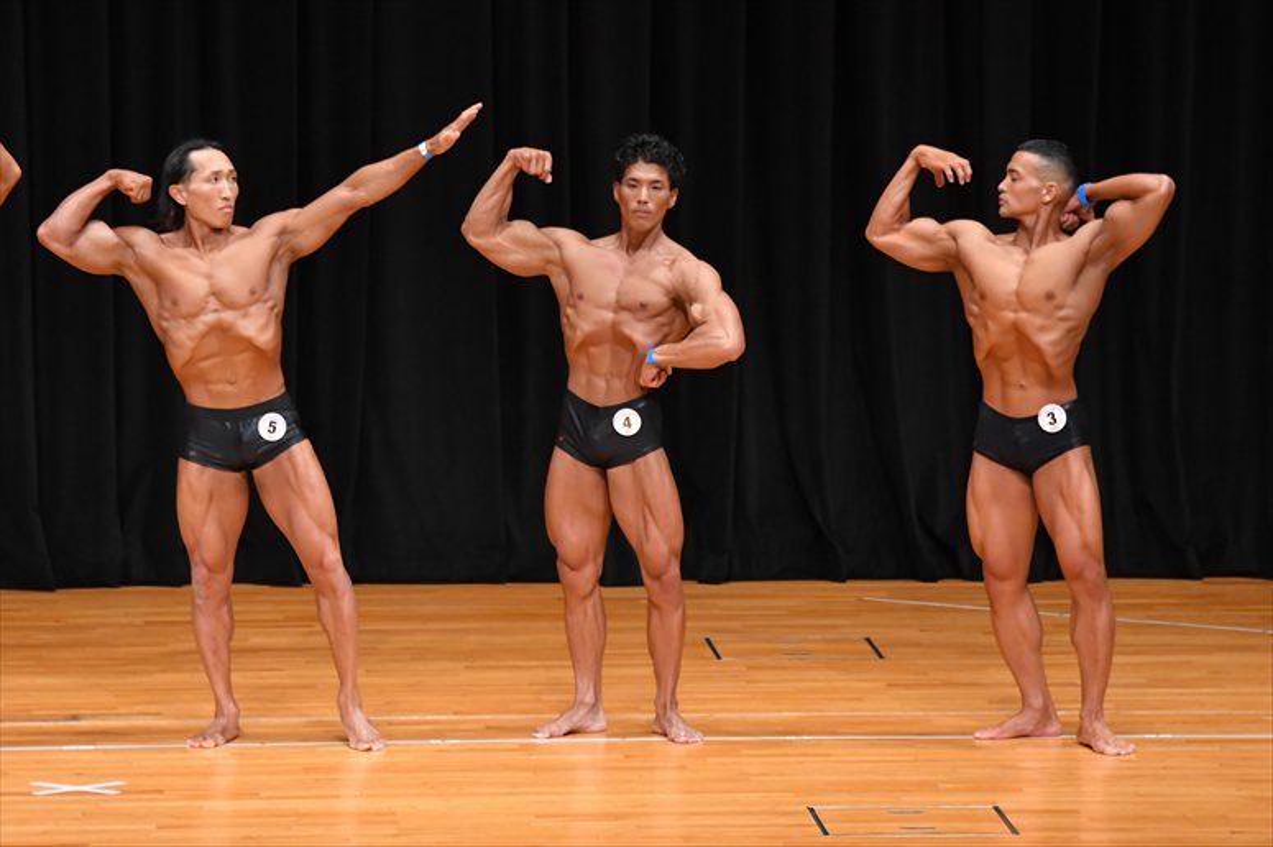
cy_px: 424
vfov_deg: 5.7
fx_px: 8483
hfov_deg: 8.6
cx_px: 636
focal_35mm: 240
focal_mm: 160
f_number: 5.6
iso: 4000
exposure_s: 1/400
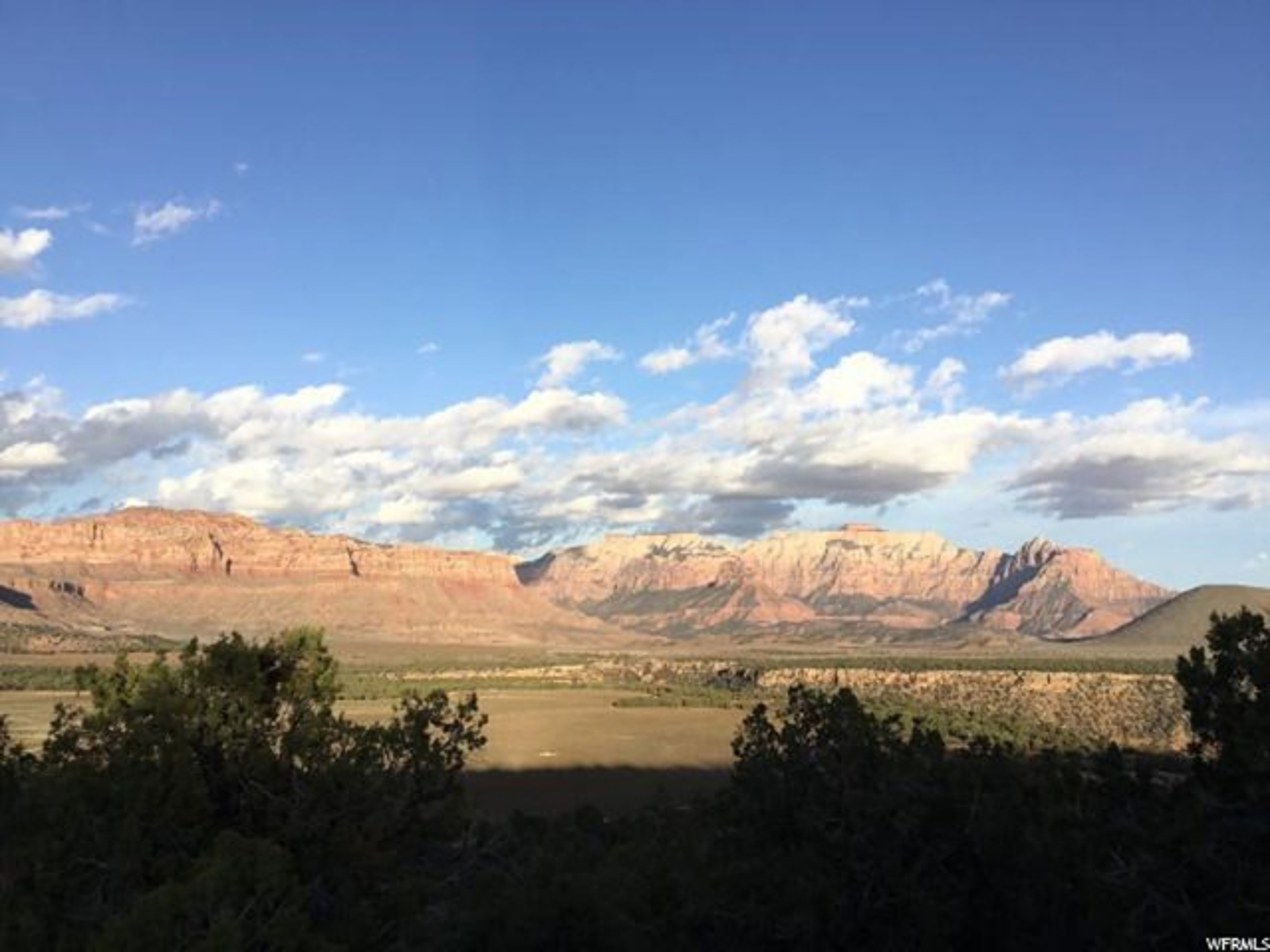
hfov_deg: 58.4
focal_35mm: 31
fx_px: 1137
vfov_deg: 45.4
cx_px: 635
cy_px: 476
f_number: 2.4
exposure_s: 1/1006
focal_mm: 3.3
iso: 25
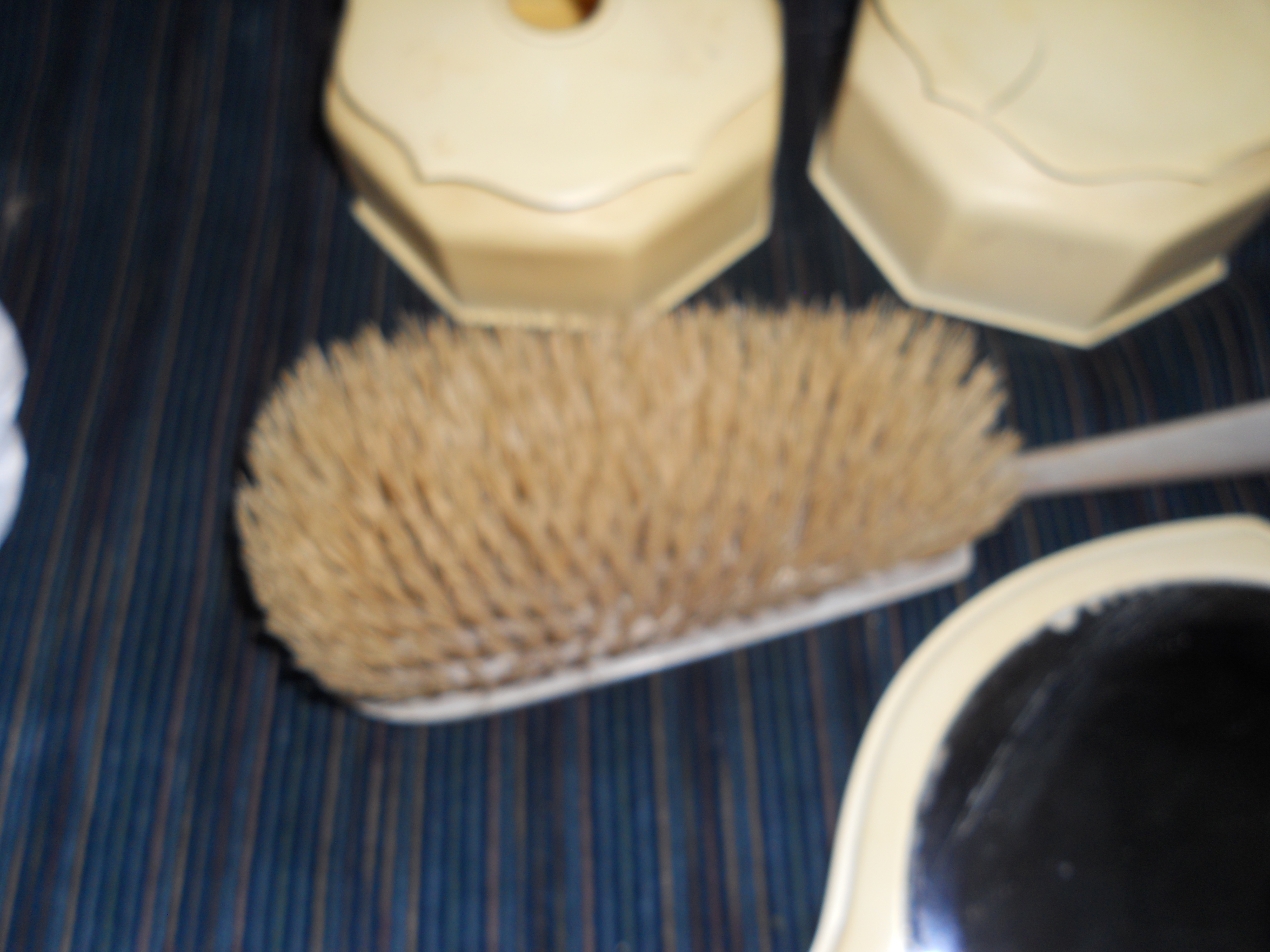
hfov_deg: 56.8
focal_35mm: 32
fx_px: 1174
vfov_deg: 44.2
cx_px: 635
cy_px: 476
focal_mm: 5.8
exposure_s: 1/25
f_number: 8.8
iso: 80
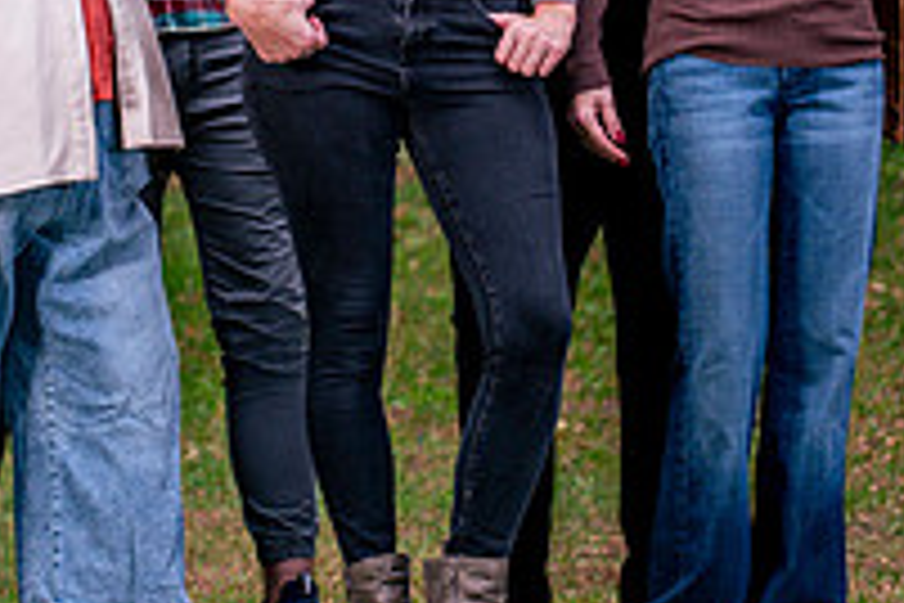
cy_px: -79
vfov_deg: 3.8
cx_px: 360
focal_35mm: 361
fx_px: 9064
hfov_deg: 5.7
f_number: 5.6
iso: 200
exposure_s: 1/250
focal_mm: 120
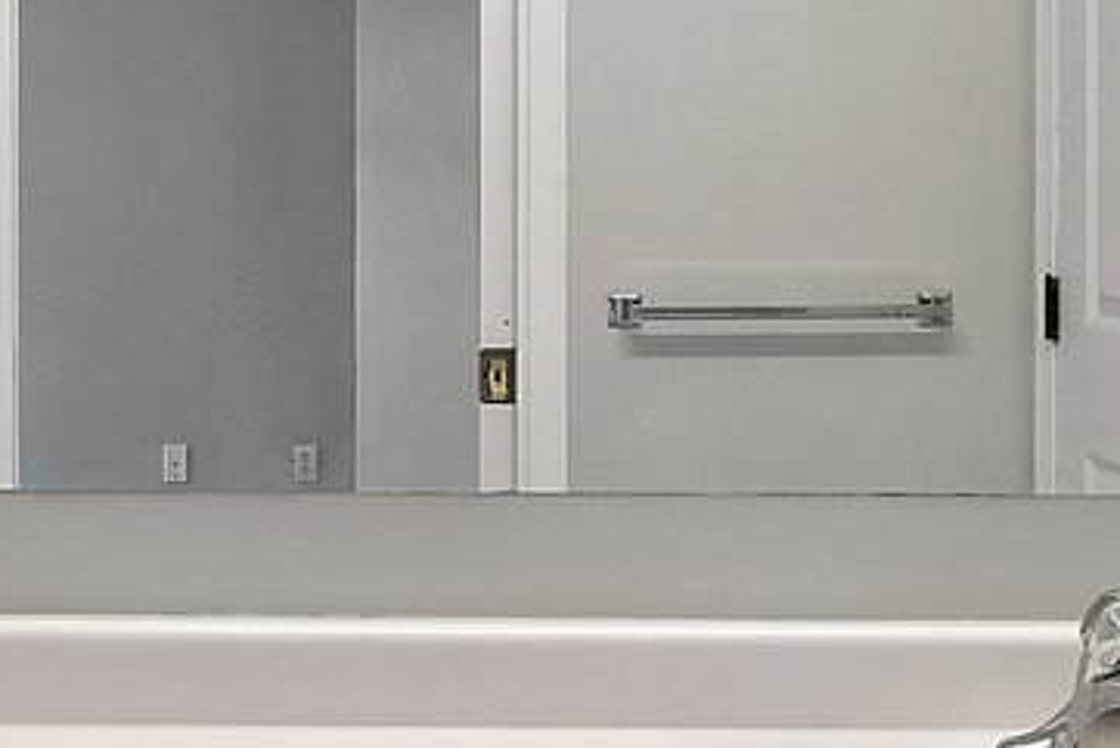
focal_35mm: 71
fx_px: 2210
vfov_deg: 19.1
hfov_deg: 27.8
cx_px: 211
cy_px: 231
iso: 320
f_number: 7.1
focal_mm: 16
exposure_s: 1/2.5
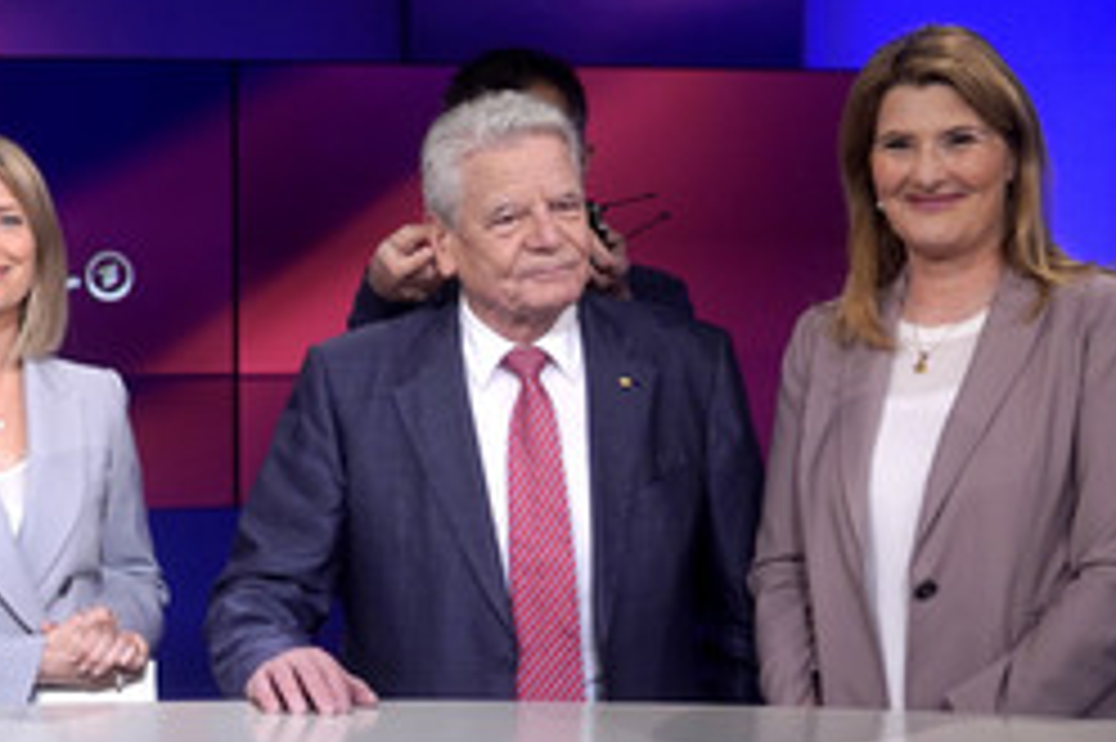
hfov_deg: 24.3
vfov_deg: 16.6
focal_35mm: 82
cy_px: 436
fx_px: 2540
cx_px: 191
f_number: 1.4
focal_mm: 30
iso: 640
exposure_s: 1/800
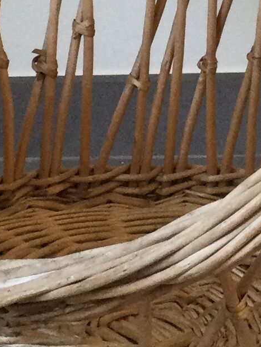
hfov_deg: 9.0
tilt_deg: -15.5
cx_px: 276
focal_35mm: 163
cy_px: 35
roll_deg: +2.2
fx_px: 1638
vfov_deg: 12.0
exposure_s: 1/33
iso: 50
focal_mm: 3.3
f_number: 2.4
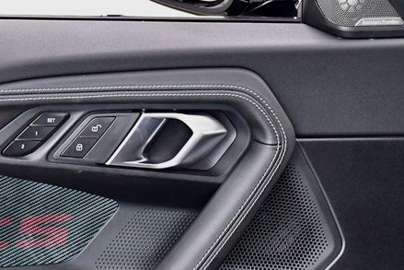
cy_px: 248
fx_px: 1964
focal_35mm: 175
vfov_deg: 7.8
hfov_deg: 11.6
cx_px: 2
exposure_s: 1/80
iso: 2500
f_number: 5.6
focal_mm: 50
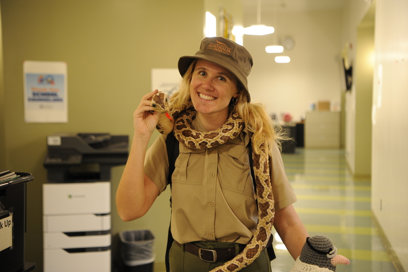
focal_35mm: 48
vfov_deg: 28.0
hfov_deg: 41.1
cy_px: 136
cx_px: 204
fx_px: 544
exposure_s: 1/40
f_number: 3.2
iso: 1250
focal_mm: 48
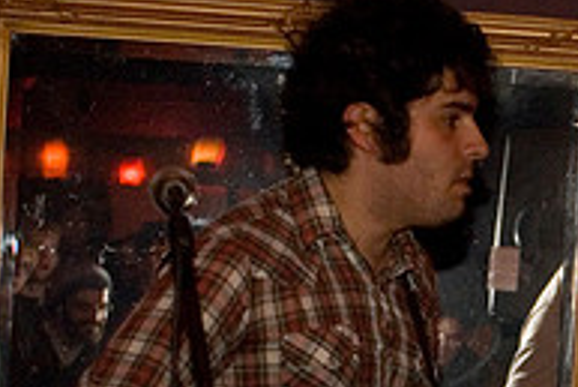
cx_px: 809
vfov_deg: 8.6
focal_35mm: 158
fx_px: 2531
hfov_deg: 12.5
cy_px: 441
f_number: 2.8
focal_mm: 35
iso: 800
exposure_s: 1/40
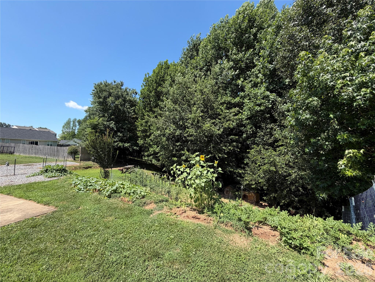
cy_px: 141
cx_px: 188
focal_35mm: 14
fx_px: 152
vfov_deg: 85.7
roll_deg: +0.1
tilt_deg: +2.7
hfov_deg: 102.1
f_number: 2.2
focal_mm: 2.22
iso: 40
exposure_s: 1/672
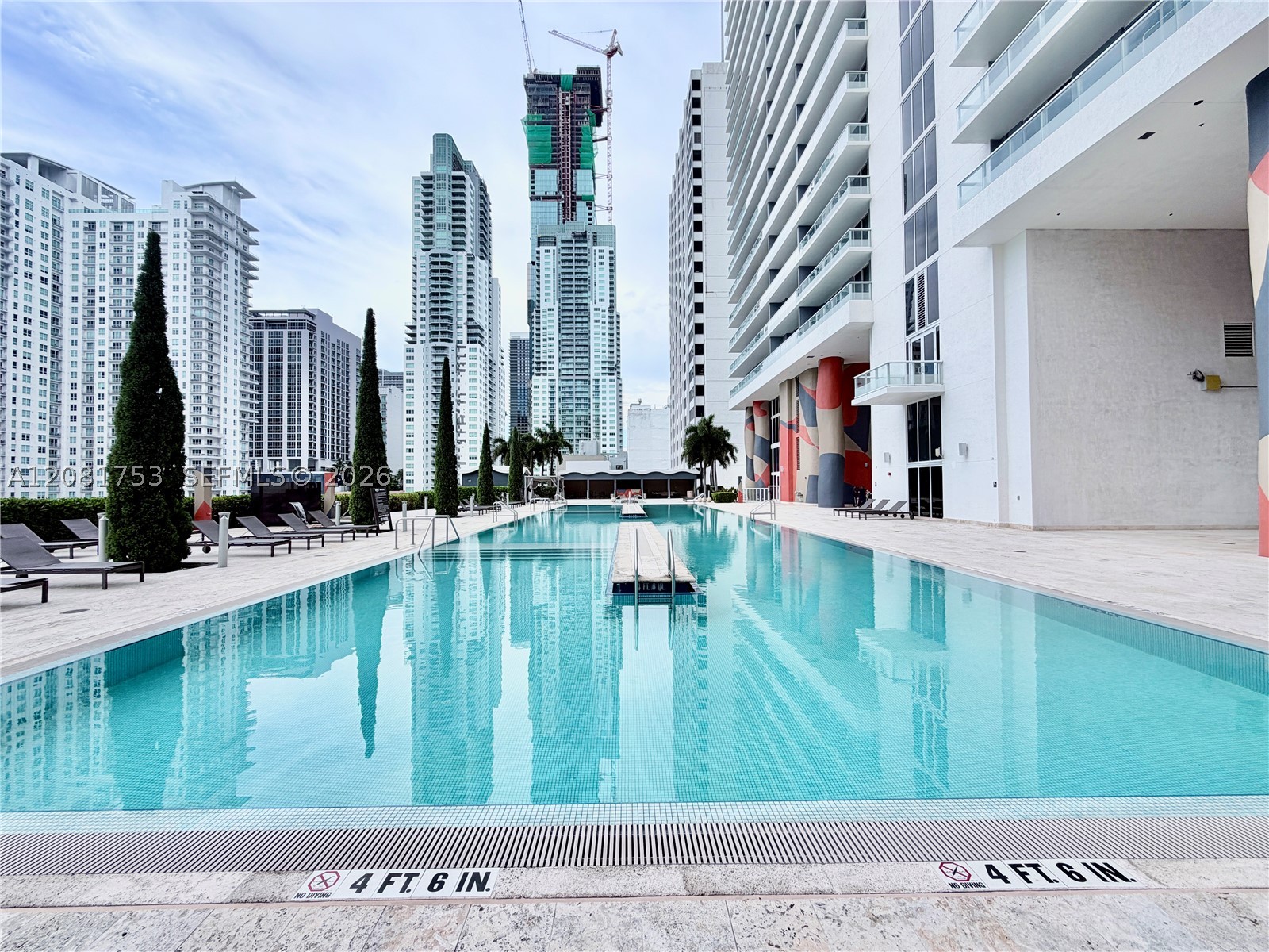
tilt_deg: +0.9
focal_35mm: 14
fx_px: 513
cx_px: 634
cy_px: 476
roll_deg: +0.4
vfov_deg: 85.7
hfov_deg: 102.1
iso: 32
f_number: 2.2
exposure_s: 1/770
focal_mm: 2.22
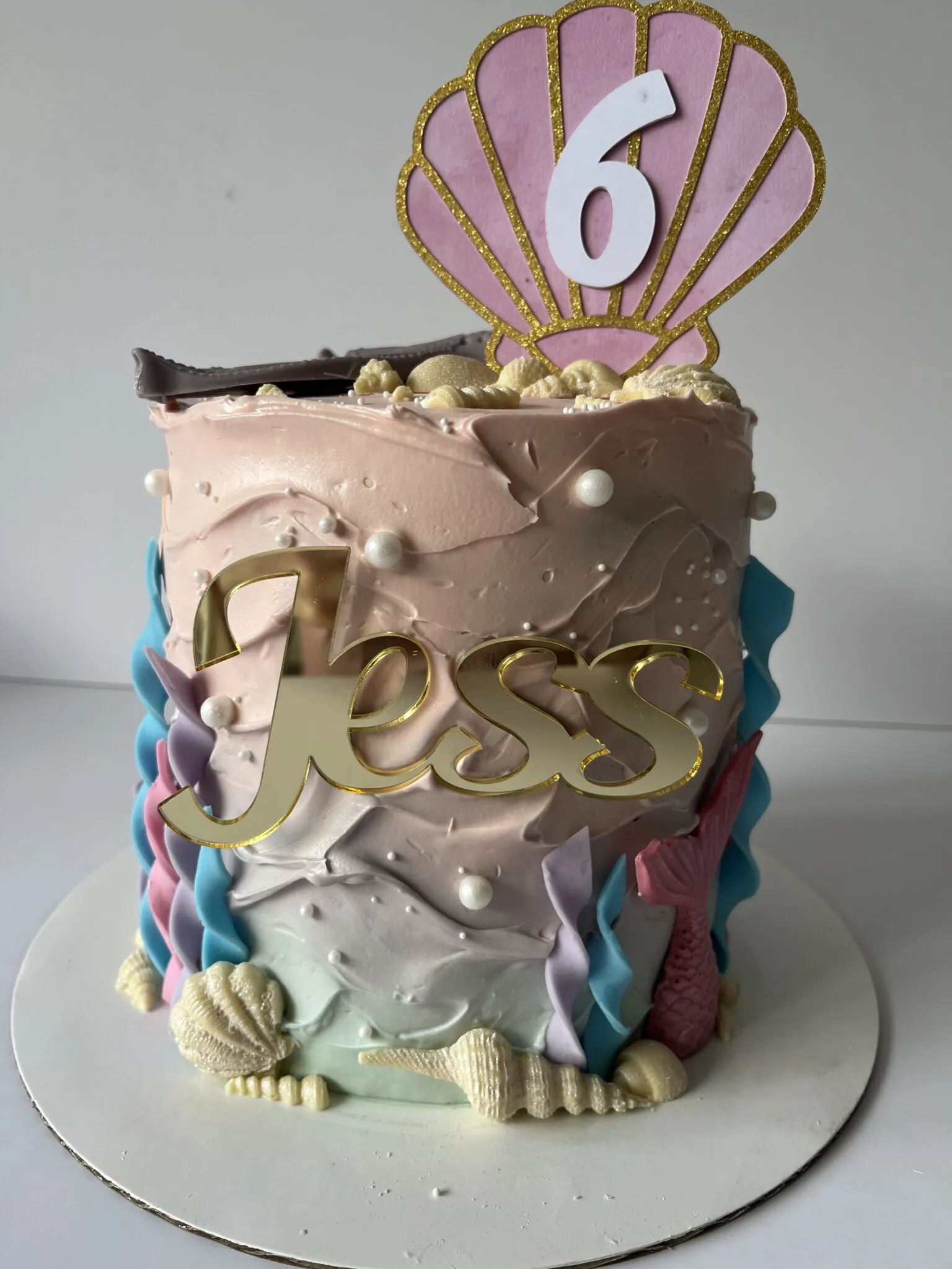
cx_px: 476
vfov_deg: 67.3
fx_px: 953
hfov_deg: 53.1
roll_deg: -0.1
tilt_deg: -14.4
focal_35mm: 26
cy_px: 634
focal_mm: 5.1
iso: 40
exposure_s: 1/122
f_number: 1.6
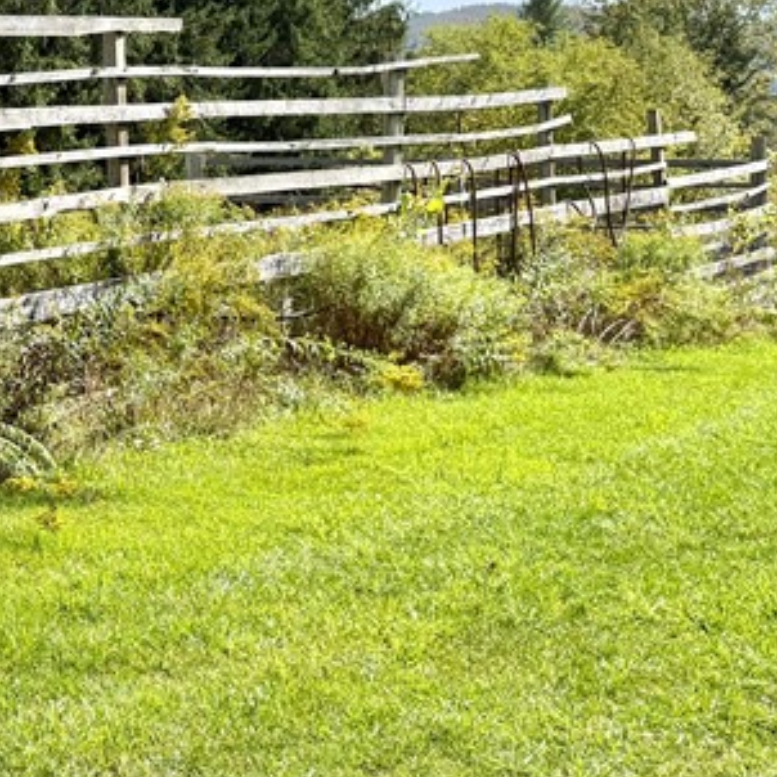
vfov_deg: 23.8
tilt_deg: -4.8
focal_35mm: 72
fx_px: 1828
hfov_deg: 20.8
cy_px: 242
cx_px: -350
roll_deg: +0.6
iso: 100
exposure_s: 1/3759
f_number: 1.78
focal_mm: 6.76
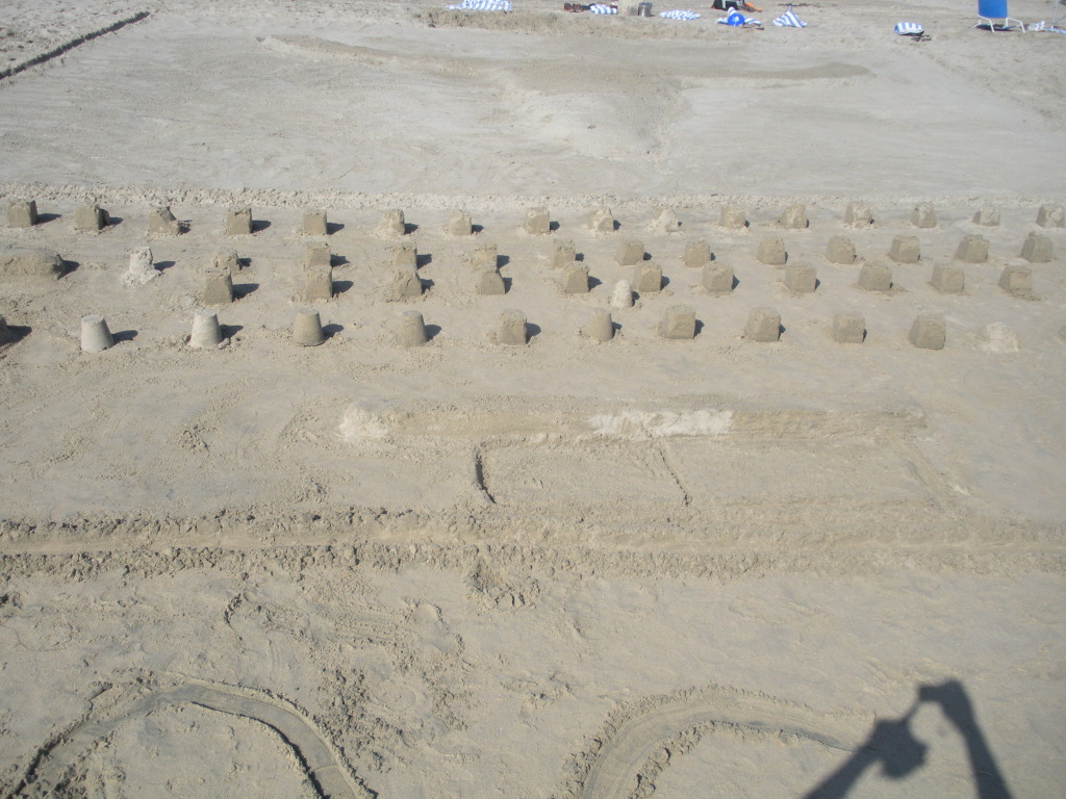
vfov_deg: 39.7
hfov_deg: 51.4
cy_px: 400
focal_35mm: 36
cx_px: 533
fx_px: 1109
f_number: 3.5
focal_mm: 6.3
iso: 64
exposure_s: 1/801
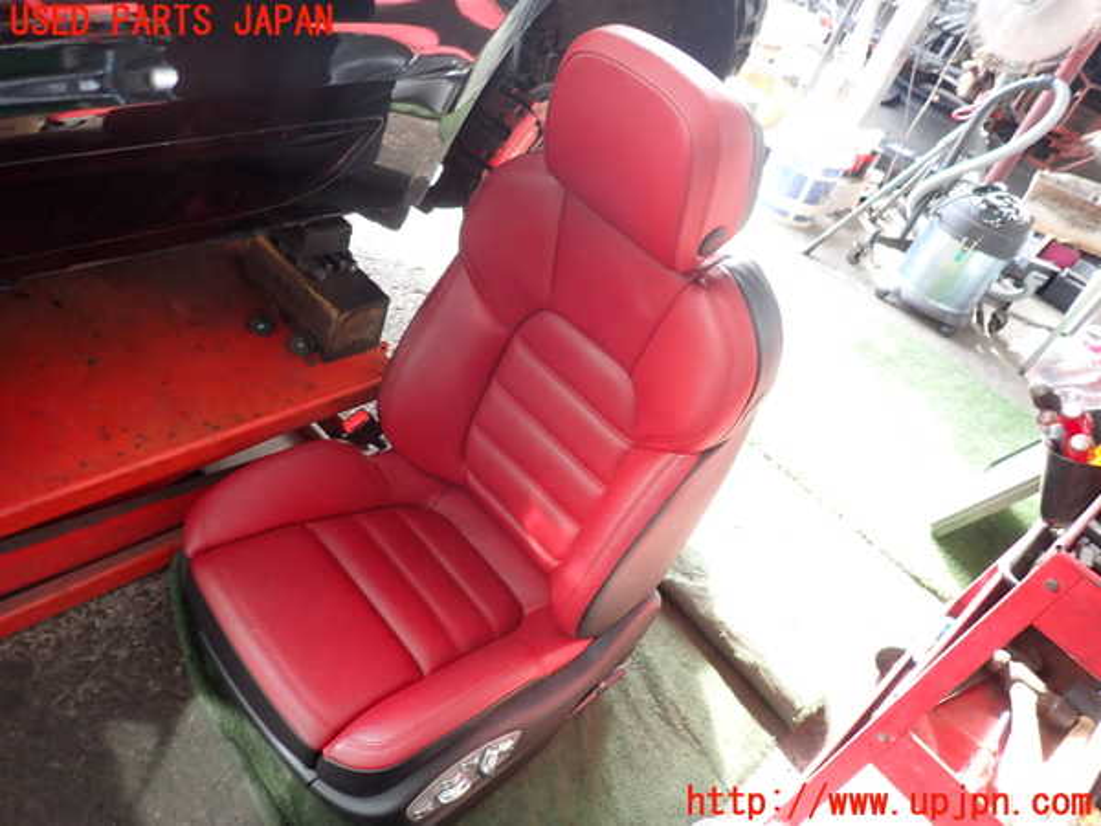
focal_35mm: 25
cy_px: 413
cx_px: 550
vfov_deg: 54.9
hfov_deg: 69.4
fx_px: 795
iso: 200
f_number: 2
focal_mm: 4.5
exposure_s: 1/40
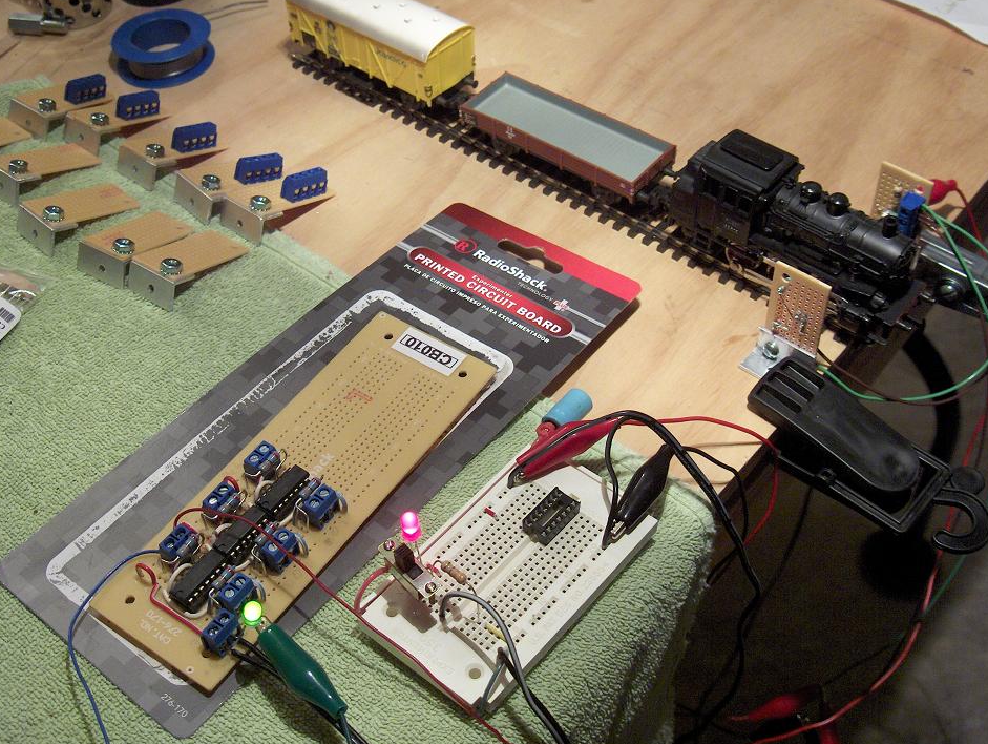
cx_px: 470
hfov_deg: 43.8
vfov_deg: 33.7
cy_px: 355
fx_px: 1229
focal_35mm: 43
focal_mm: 8
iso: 200
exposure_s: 1/18.5
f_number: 2.8
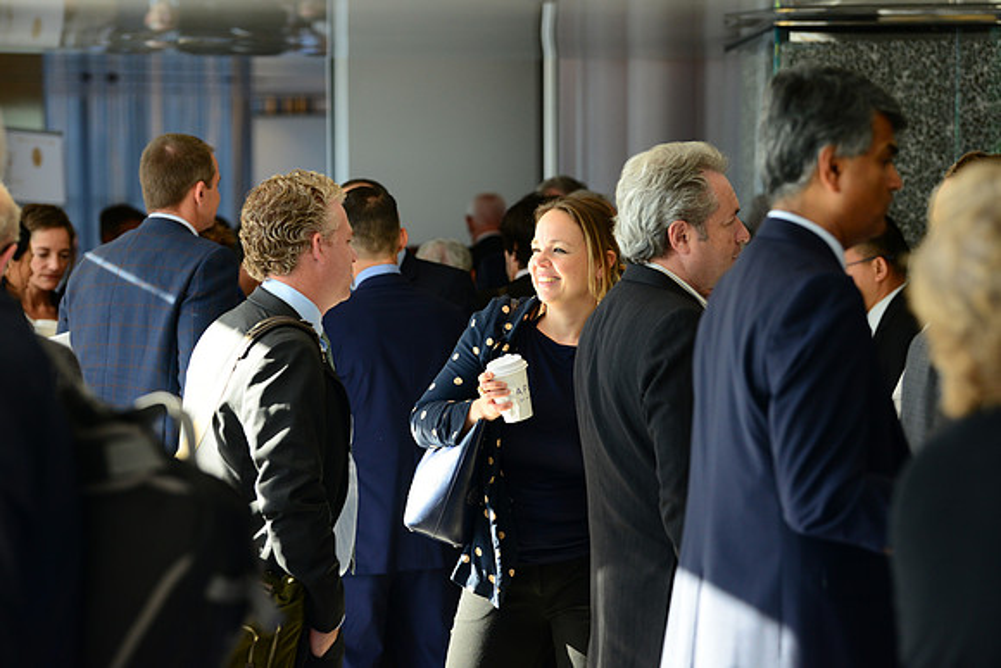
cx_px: 500
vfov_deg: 11.4
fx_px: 3337
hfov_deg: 17.1
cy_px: 334
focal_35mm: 120
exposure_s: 1/400
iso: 800
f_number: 4
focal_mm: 120
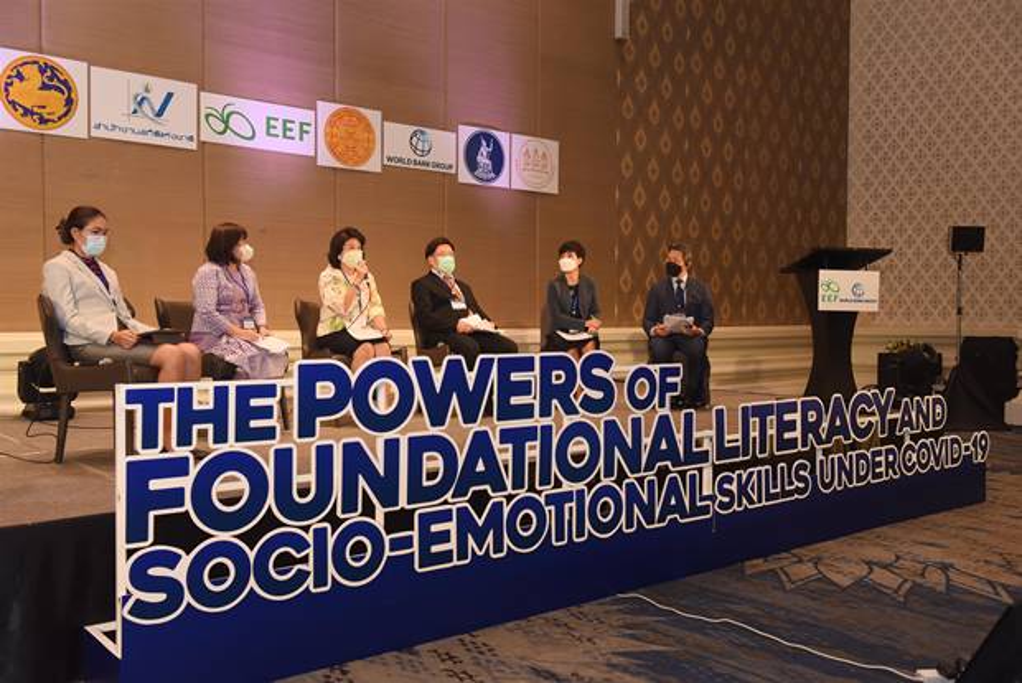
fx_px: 966
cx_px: 511
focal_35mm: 34
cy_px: 342
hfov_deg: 55.8
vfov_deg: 38.9
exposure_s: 1/125
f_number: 4.5
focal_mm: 34
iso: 1250
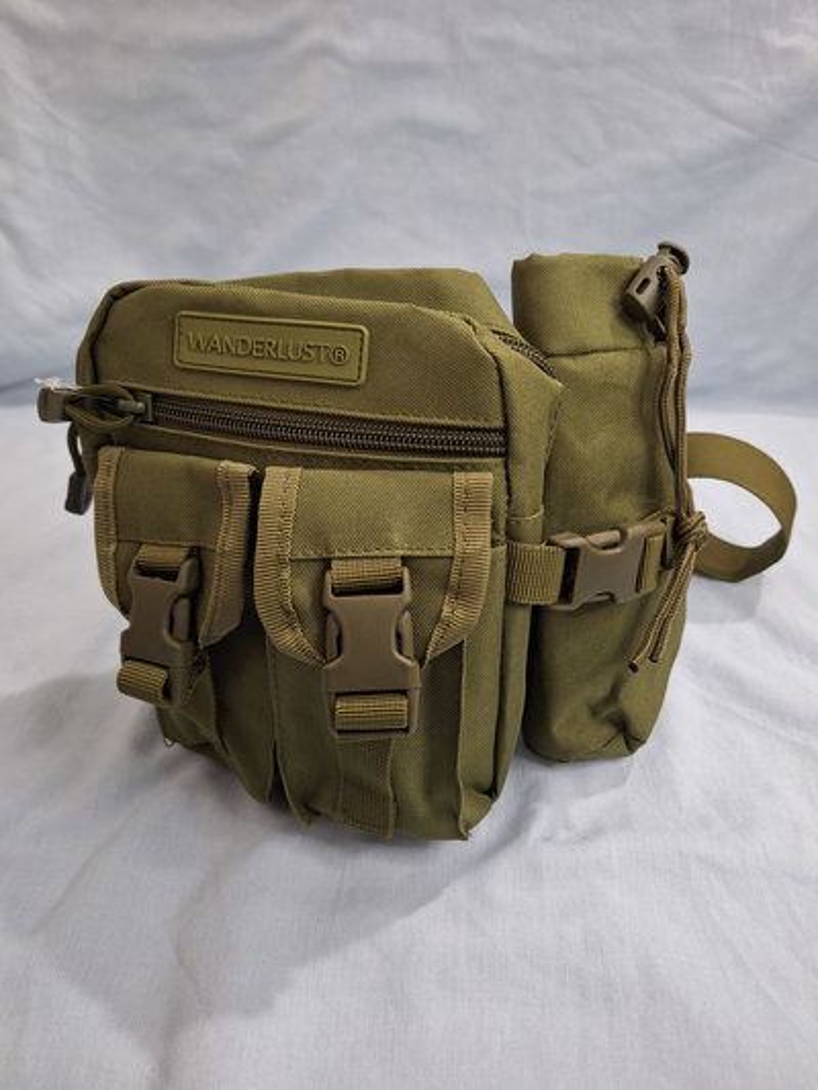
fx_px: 724
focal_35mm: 23
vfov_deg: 73.9
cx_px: 409
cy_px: 545
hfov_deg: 58.9
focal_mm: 5.54
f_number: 1.8
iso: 400
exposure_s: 1/20
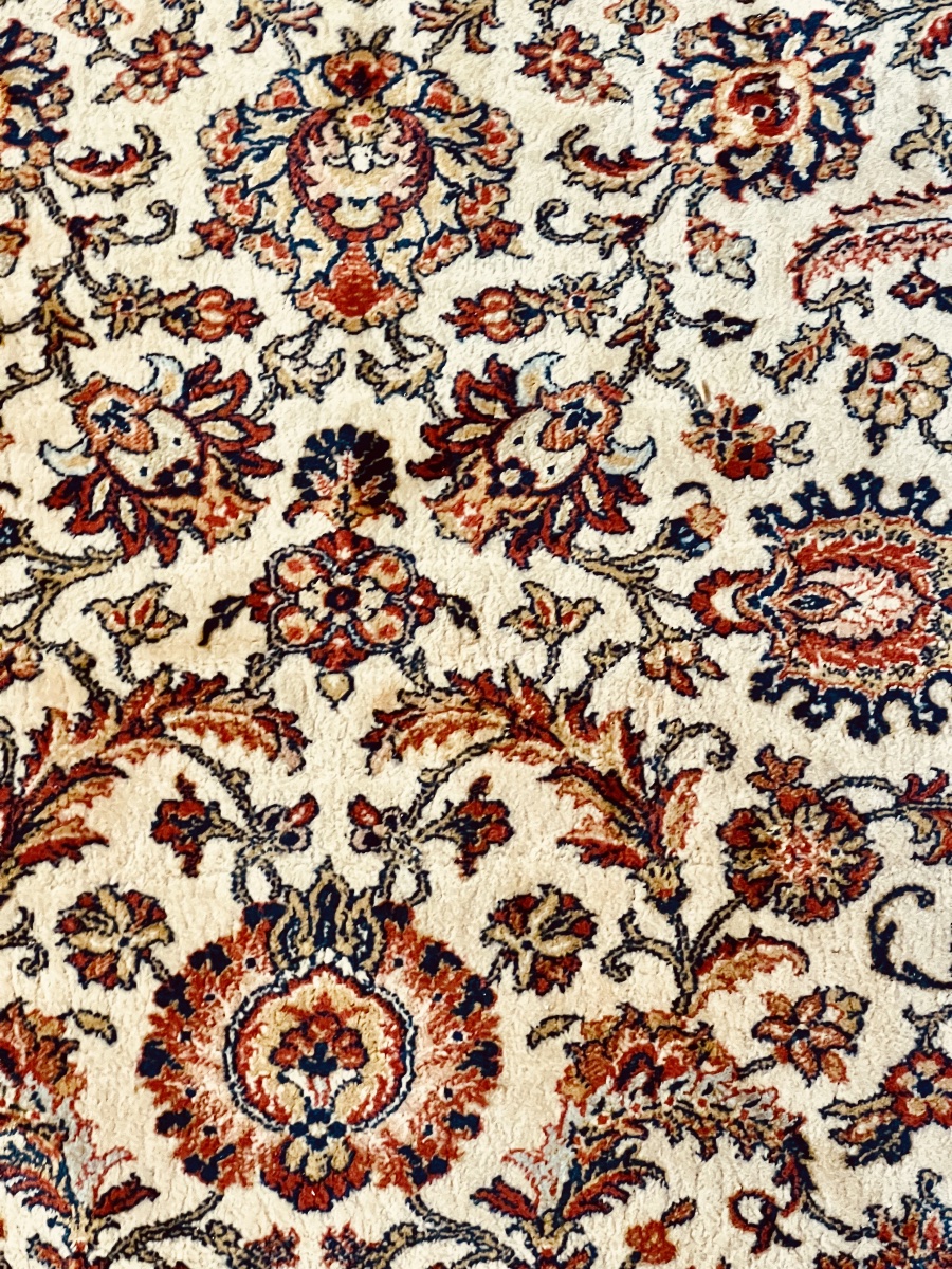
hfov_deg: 19.1
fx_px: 2824
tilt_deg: -70.0
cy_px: 634
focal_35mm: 77
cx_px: 476
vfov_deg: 25.3
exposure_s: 1/34
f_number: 2.8
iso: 800
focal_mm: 9
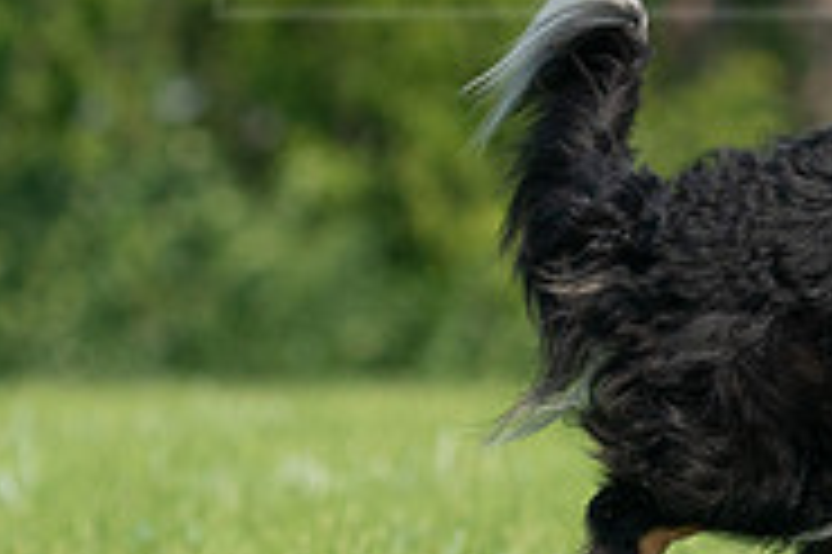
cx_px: 643
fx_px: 23806
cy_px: -52
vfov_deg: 1.3
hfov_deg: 2.0
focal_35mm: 1031
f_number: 6.3
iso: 1250
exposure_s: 1/4000
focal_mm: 329
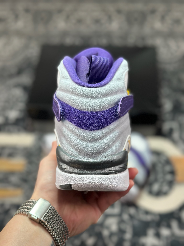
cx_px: 92
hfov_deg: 30.3
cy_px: 123
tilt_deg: -53.3
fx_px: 340
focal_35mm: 48
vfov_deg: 39.7
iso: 80
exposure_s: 1/584
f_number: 1.78
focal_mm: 6.86
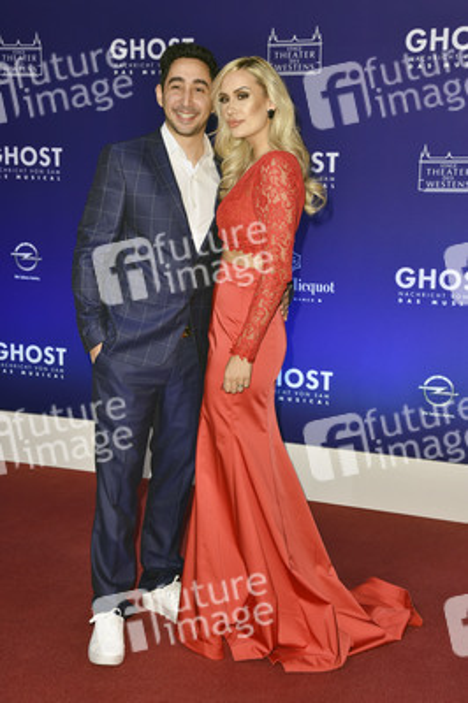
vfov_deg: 38.2
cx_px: 234
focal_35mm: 52
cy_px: 352
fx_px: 1016
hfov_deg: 25.9
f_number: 6.3
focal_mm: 52
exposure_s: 1/160
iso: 500
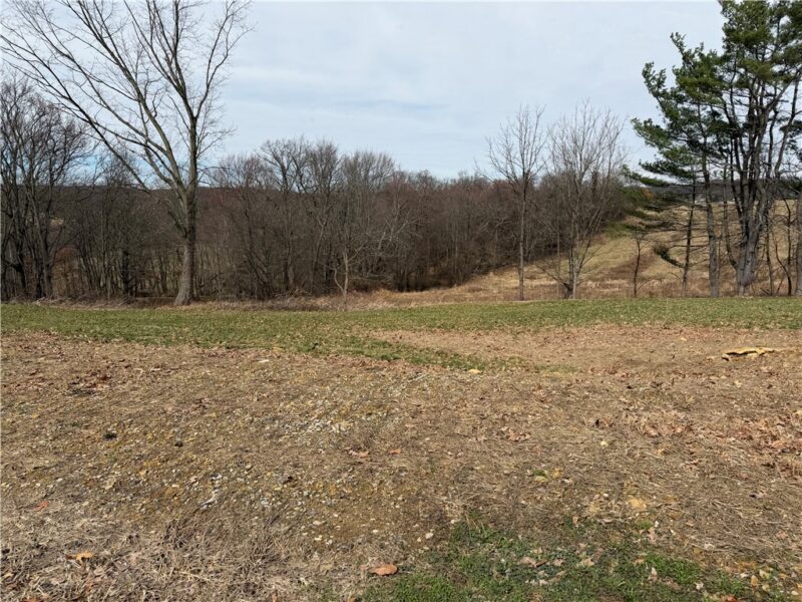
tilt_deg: -11.0
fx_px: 556
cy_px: 301
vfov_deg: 56.8
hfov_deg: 71.6
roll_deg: +0.1
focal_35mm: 24
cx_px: 401
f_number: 1.78
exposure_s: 1/6173
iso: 80
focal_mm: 6.76
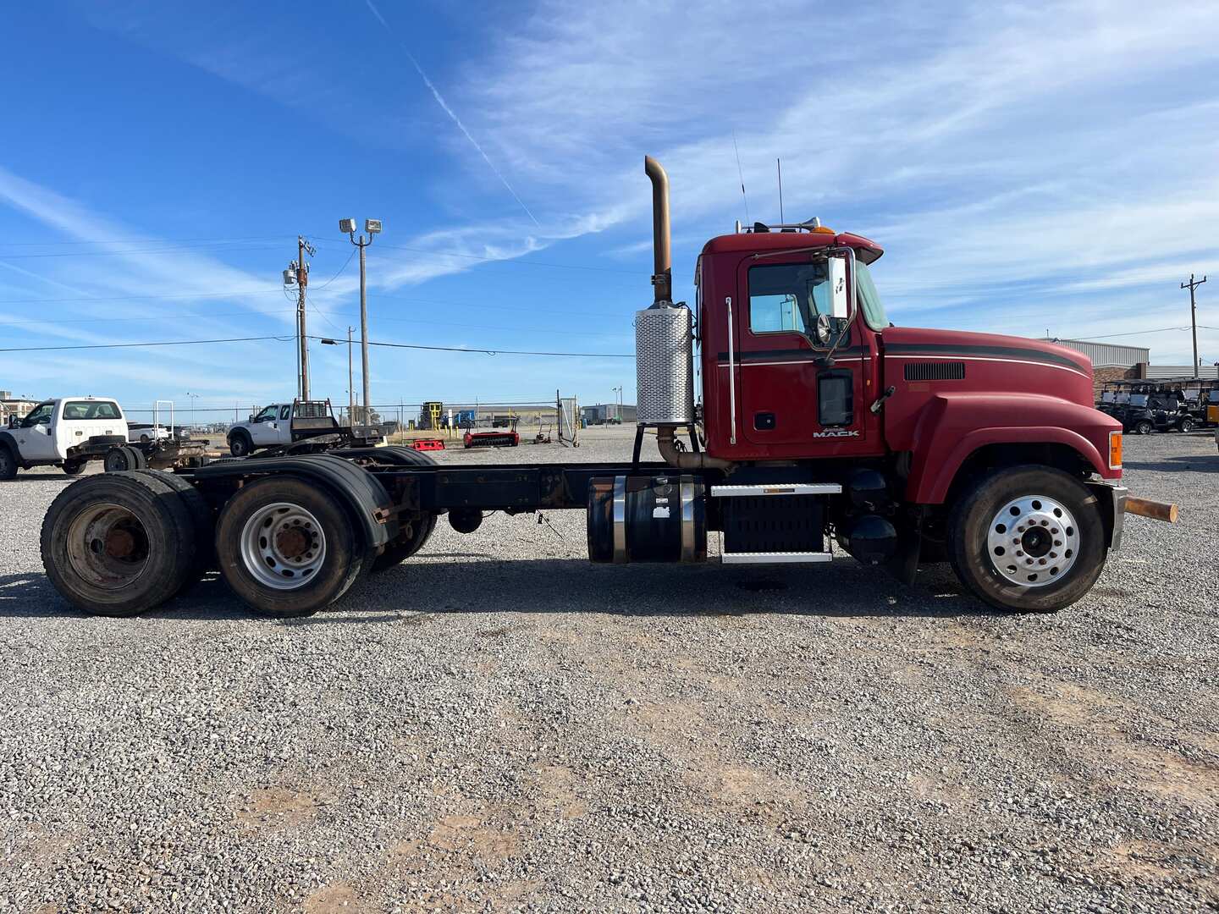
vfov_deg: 53.1
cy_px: 457
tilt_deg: -1.2
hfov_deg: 67.3
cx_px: 610
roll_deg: +1.4
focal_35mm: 26
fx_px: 916
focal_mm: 5.1
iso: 50
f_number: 1.6
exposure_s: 1/3521
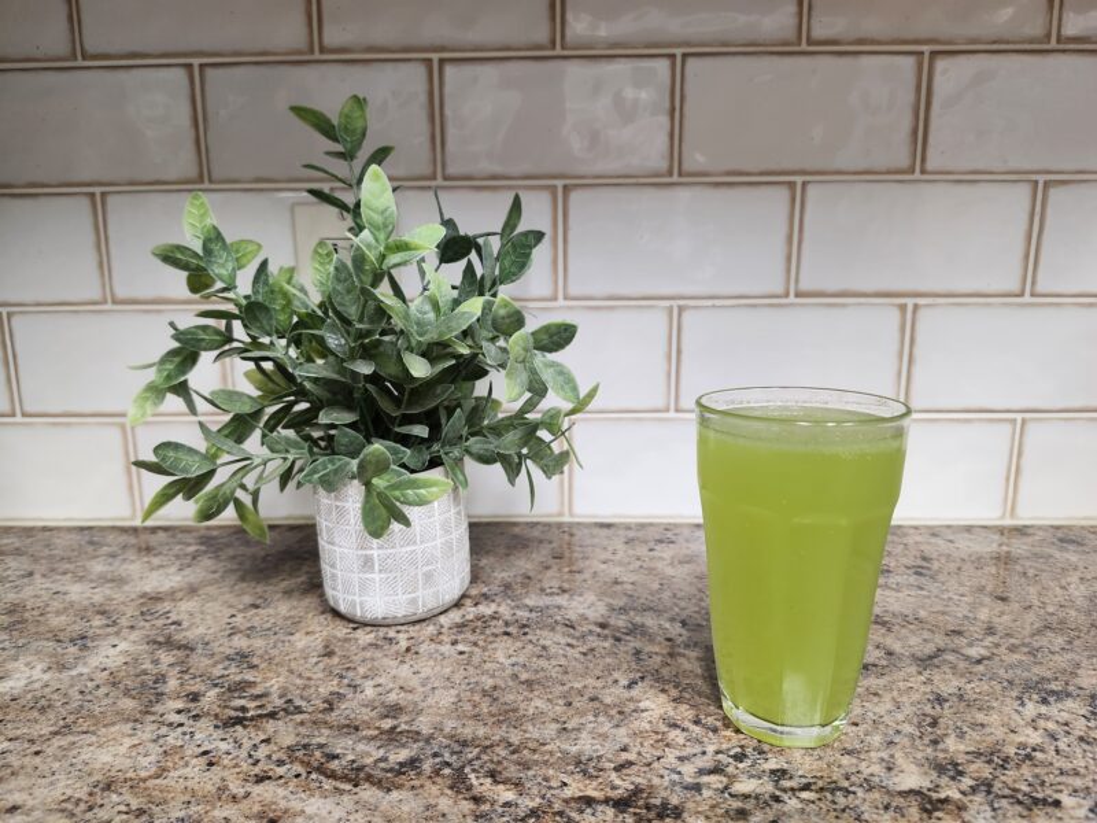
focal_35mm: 23
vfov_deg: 58.9
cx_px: 548
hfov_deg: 73.9
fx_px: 729
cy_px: 412
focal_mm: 5.54
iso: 320
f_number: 1.8
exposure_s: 1/120
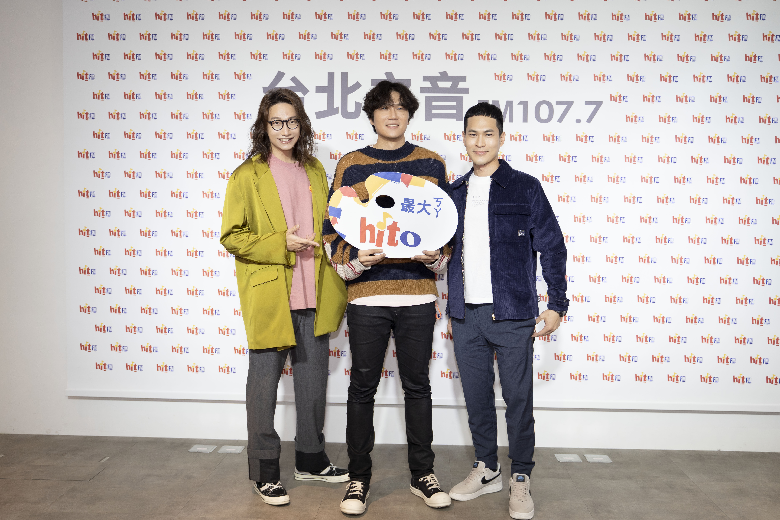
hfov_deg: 54.4
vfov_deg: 37.9
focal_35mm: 35
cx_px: 390
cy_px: 260
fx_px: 758
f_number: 2.8
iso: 400
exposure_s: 1/200
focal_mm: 35
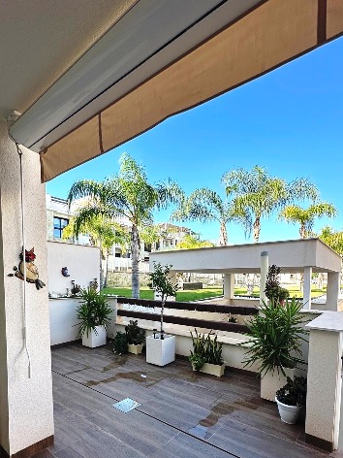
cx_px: 172
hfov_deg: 68.7
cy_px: 296
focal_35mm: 19
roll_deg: -0.3
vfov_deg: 82.5
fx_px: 251
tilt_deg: -3.4
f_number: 2.2
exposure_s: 1/561
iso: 40
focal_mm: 2.22
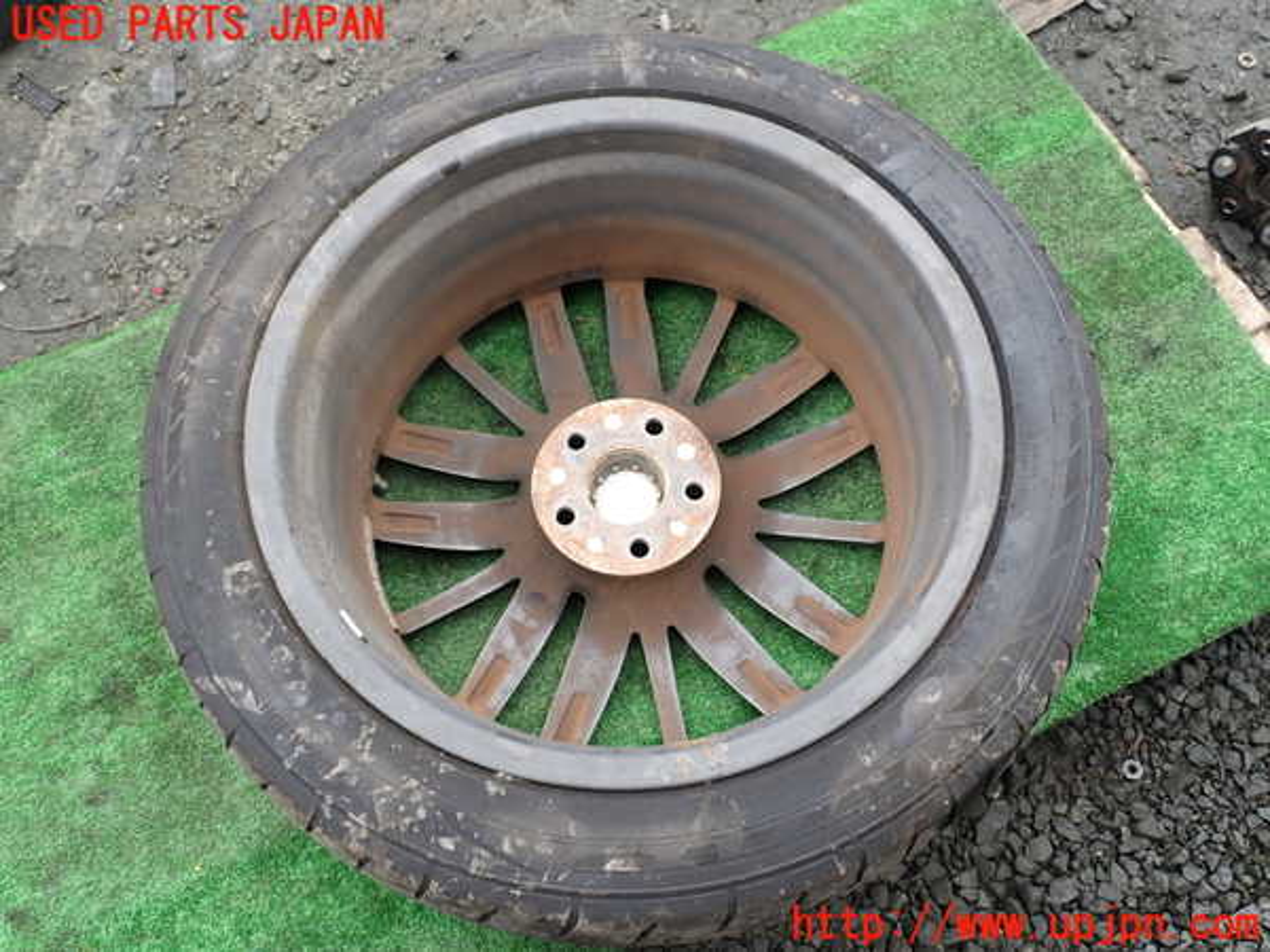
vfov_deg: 46.8
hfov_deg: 60.0
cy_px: 476
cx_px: 635
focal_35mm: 30
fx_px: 1101
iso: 100
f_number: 3.2
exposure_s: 1/200
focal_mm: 5.4
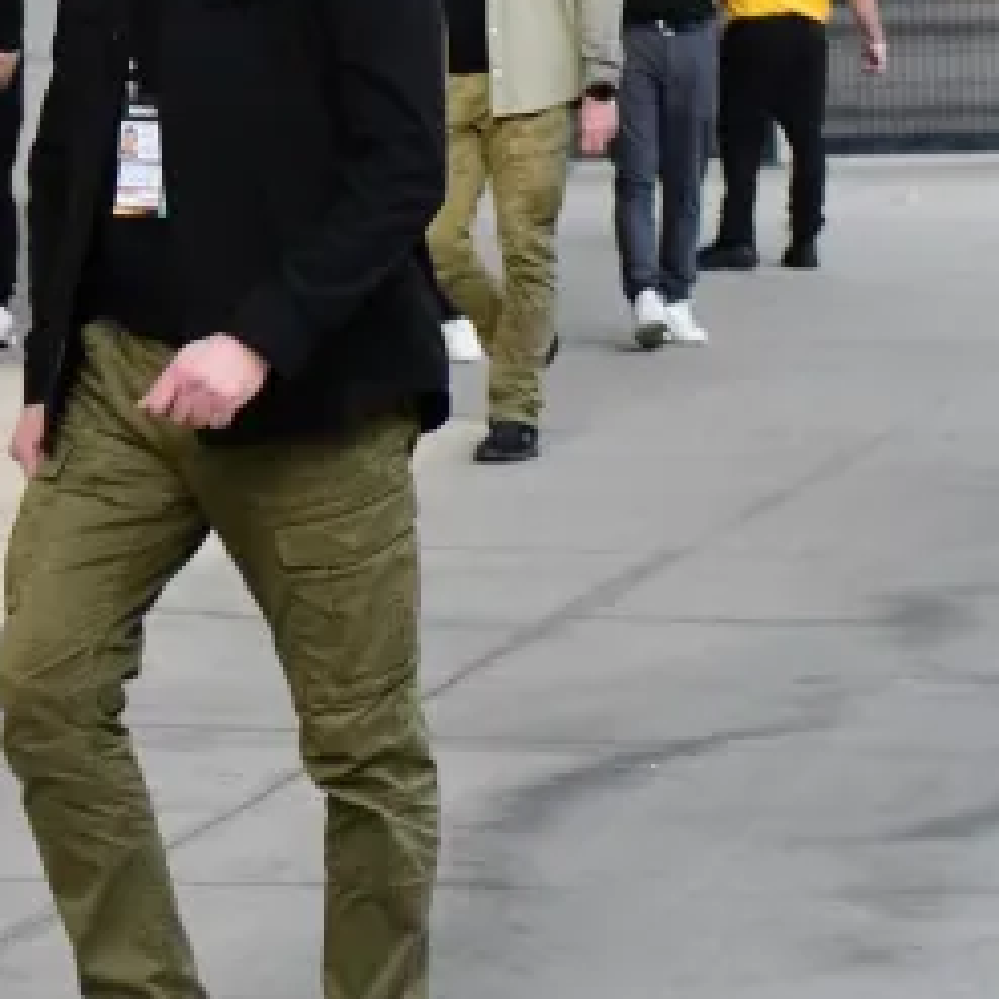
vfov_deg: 8.6
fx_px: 6661
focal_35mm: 204
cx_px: -485
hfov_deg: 8.4
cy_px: 127
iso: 3200
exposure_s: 1/8000
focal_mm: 52
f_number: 3.2
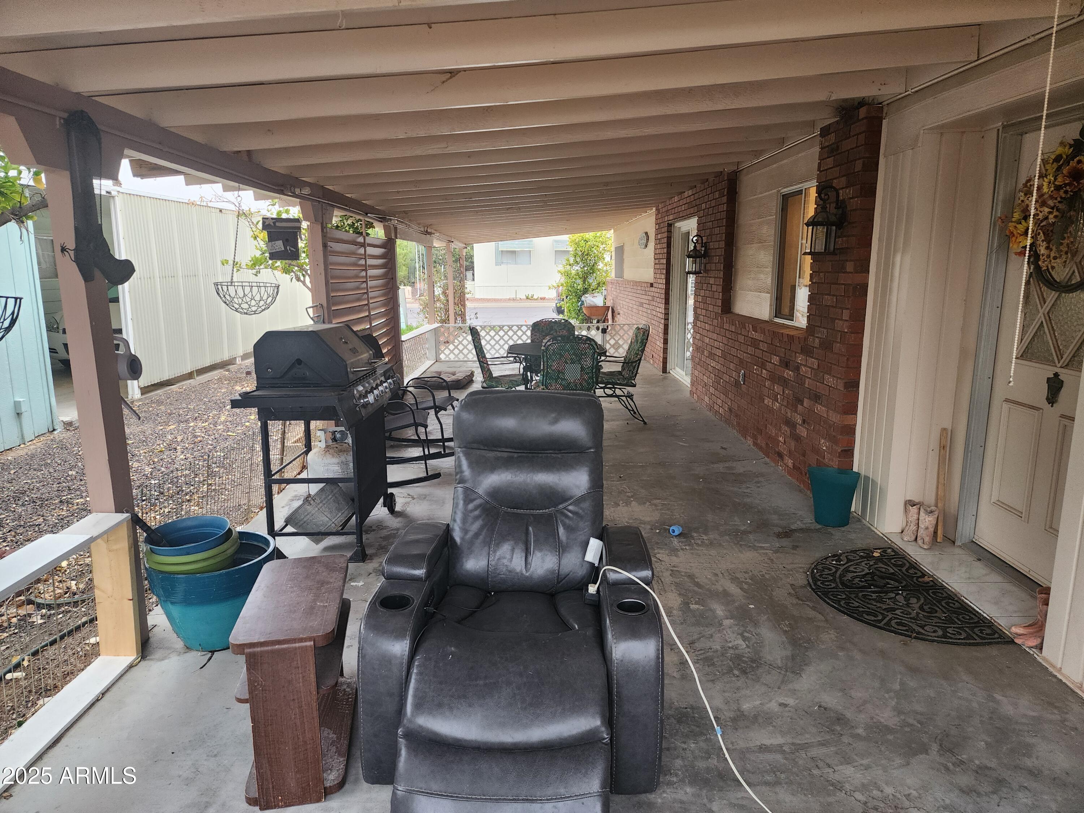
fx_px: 720
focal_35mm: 23
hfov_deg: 73.9
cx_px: 542
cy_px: 406
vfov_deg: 58.9
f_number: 1.8
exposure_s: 1/180
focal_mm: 6.4
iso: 200
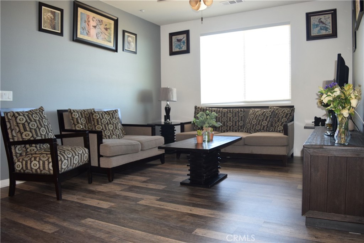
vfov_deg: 47.9
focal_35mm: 27
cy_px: 122
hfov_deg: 67.4
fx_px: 273
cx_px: 182
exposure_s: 1/80
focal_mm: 18
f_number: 4.5
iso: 800
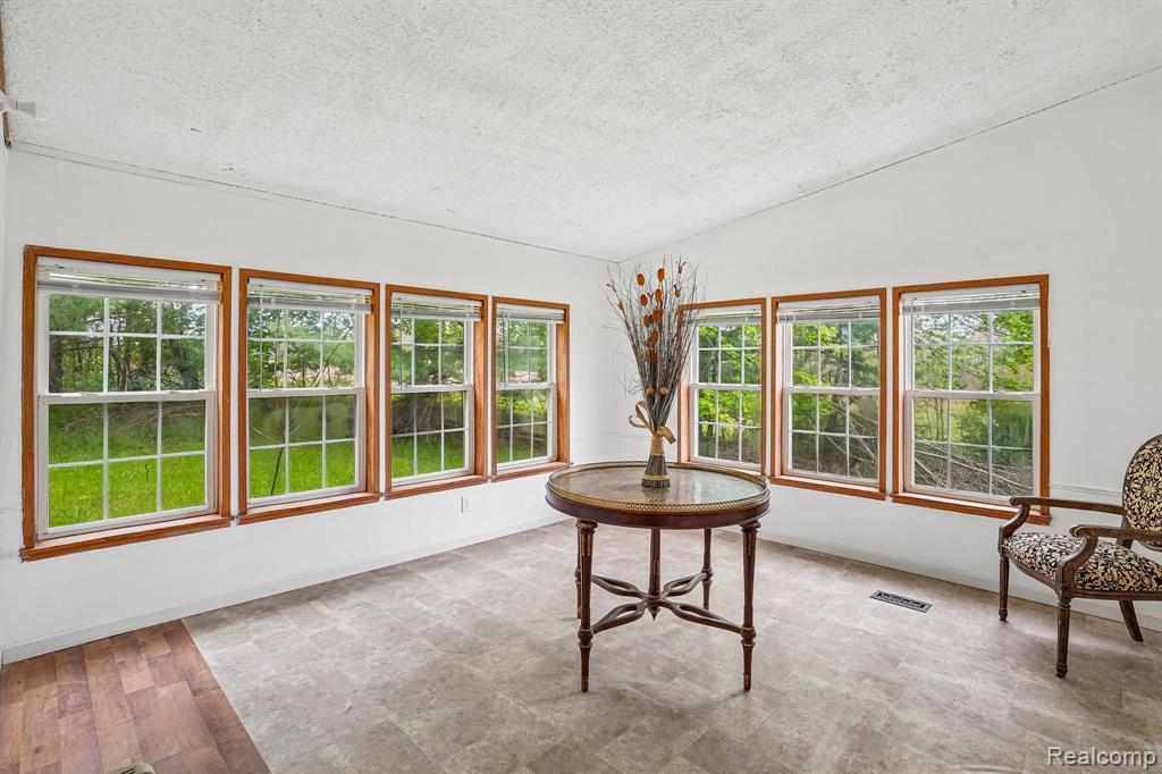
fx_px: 516
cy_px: 387
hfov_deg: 96.8
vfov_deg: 73.7
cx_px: 581
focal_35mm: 16
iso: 400
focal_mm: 16
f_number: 8
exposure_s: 1/15
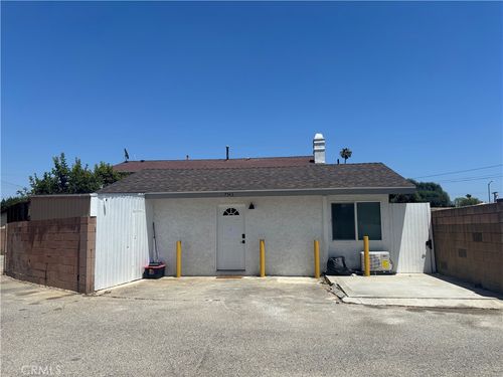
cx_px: 252
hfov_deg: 67.3
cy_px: 188
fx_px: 378
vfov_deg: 53.1
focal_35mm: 26
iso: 50
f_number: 1.6
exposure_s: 1/5618
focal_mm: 5.96
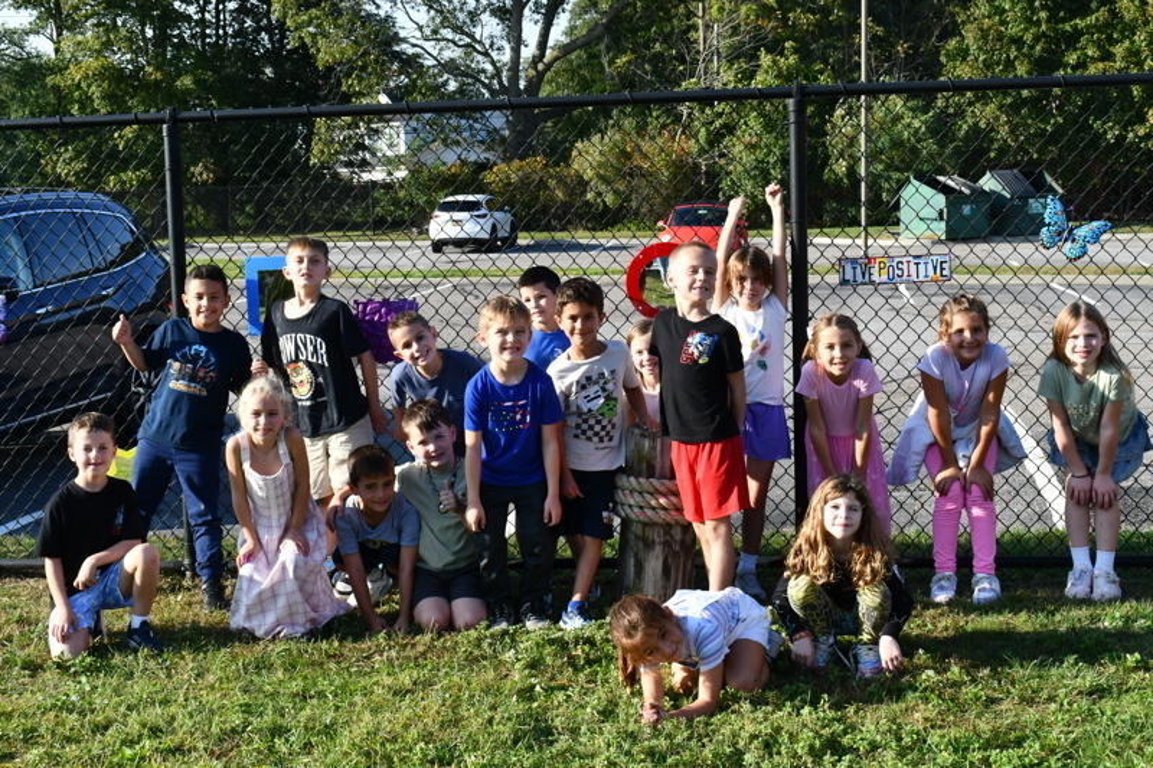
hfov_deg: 38.2
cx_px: 576
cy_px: 384
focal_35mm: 52
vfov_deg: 26.0
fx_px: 1665
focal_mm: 35
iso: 1000
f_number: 13
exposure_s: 1/640
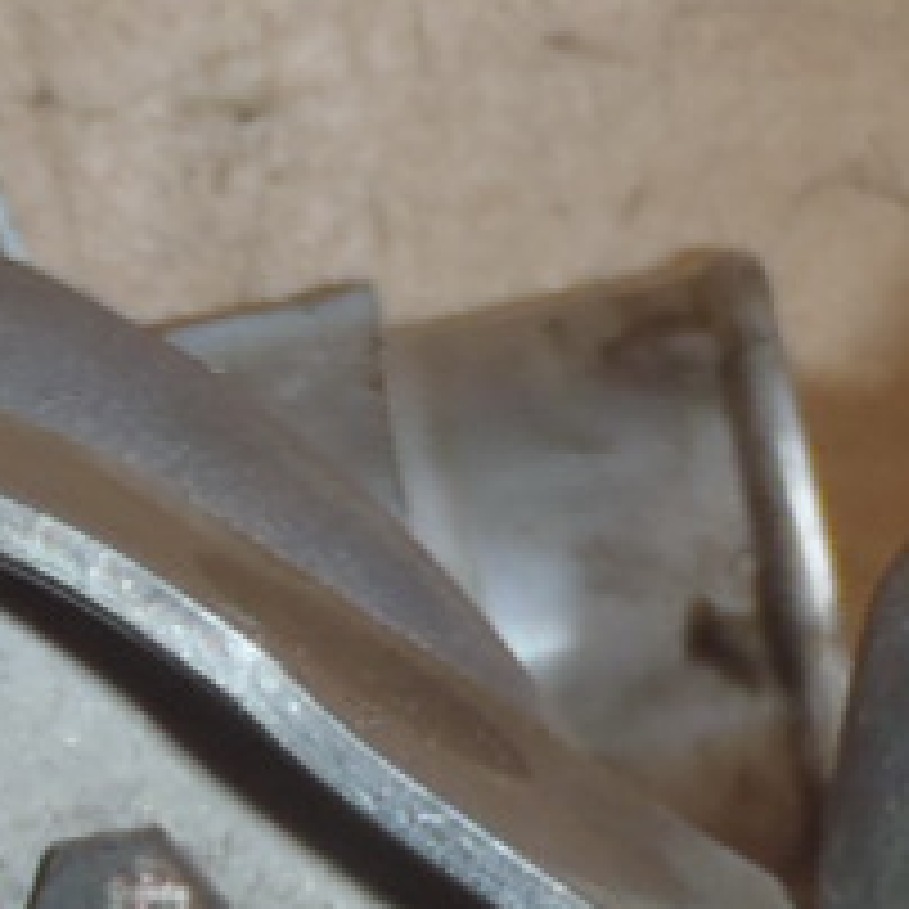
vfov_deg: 8.0
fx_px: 6328
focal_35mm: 213
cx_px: -27
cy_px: 1418
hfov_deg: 8.2
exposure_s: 1/40
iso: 100
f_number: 4.6
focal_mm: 6.83
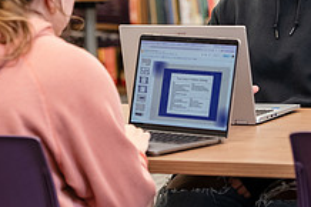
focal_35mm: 266
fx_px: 2296
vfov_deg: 5.1
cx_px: 167
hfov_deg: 7.7
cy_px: 4
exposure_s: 1/200
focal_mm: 100
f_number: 3.2
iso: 1000
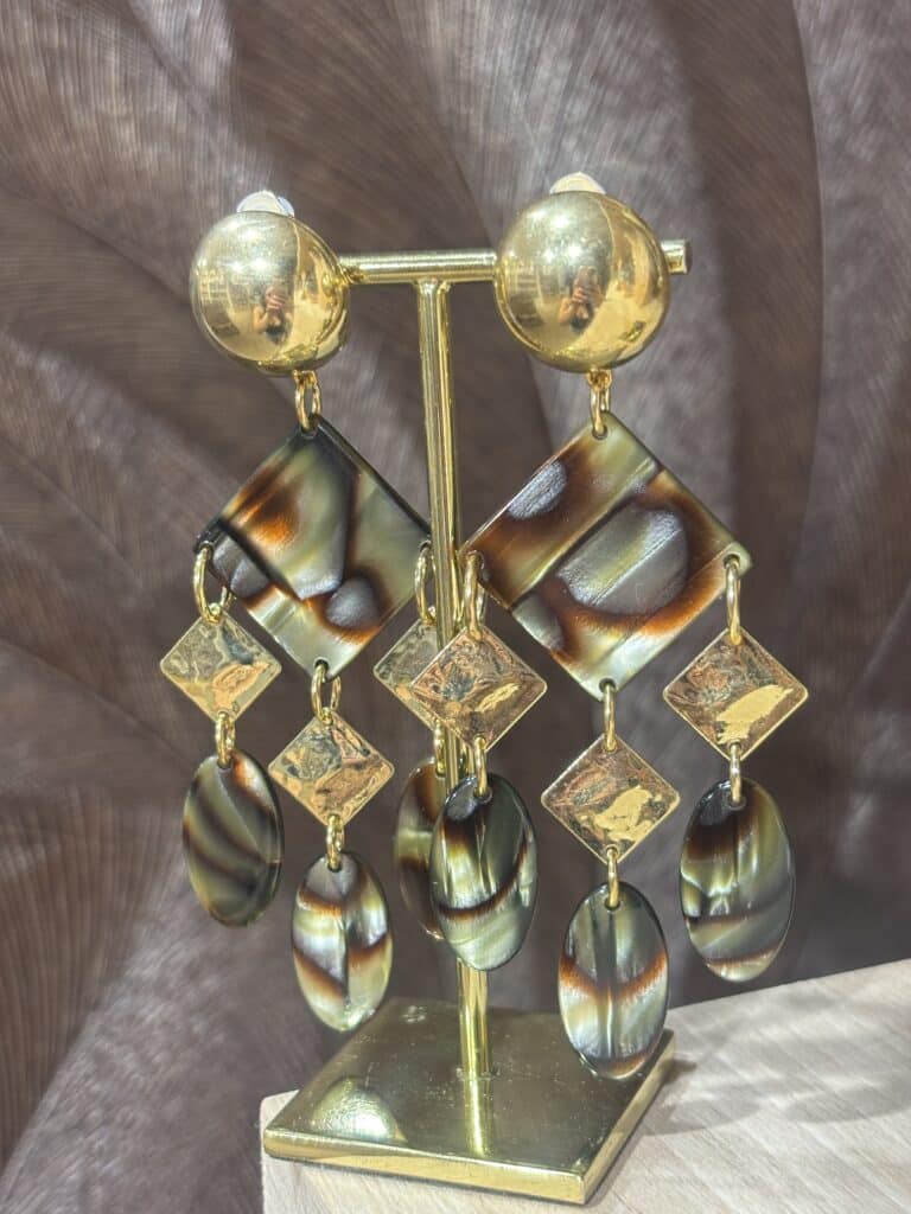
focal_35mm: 52
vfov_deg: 36.8
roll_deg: +2.7
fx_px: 1825
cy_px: 607
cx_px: 456
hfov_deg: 28.0
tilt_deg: -12.1
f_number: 1.6
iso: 50
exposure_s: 1/50
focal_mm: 5.96
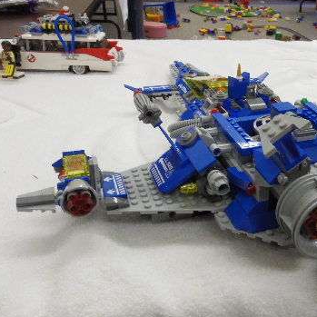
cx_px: 267
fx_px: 425
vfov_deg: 40.9
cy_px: 168
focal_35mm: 41
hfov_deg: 38.9
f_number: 6.3
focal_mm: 5
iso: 800
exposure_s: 1/50
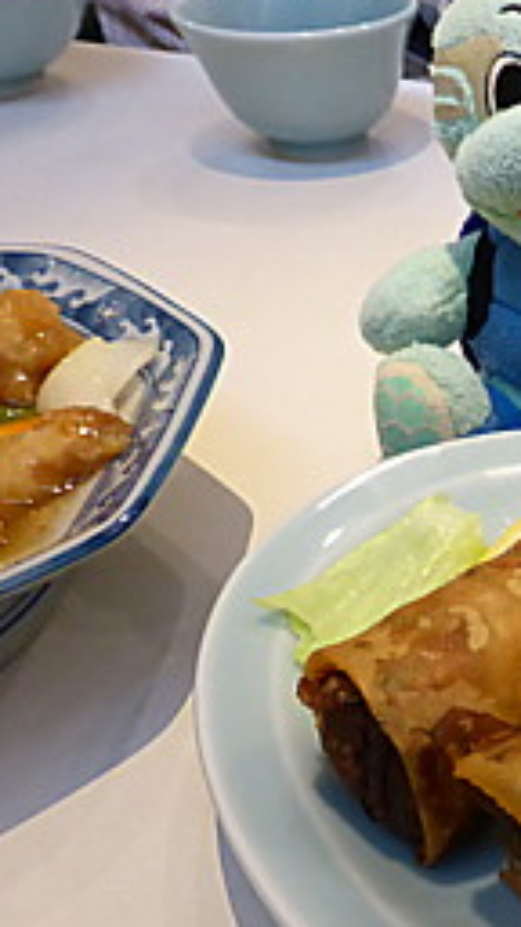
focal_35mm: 49
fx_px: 1203
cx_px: 771
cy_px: 569
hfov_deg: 20.9
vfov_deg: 41.8
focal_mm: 4.3
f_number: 3.3
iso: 400
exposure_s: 1/40
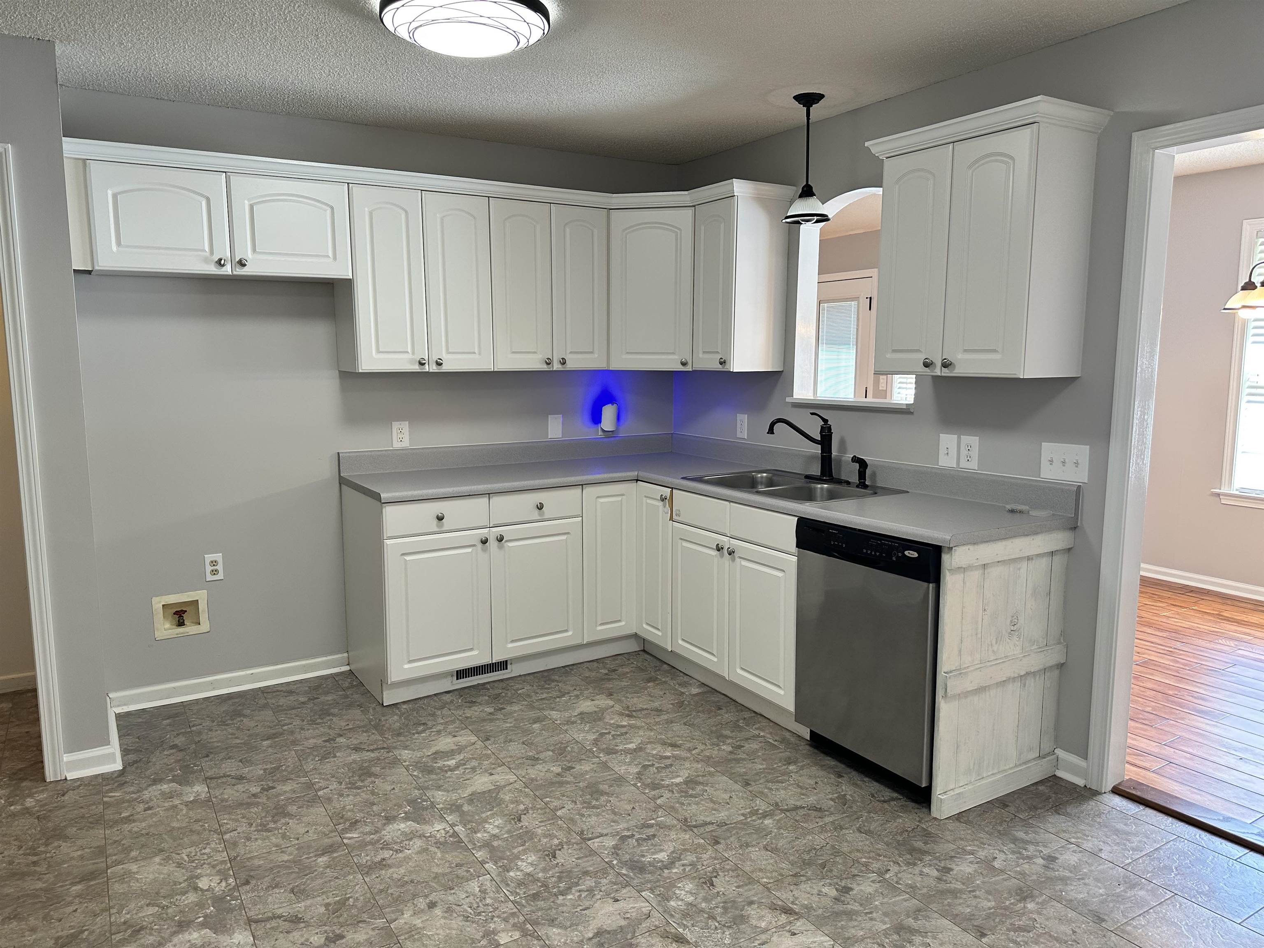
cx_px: 632
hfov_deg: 71.6
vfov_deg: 56.8
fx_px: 876
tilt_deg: -8.4
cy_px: 474
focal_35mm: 24
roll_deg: +0.1
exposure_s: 1/120
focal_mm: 6.86
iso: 160
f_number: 1.78
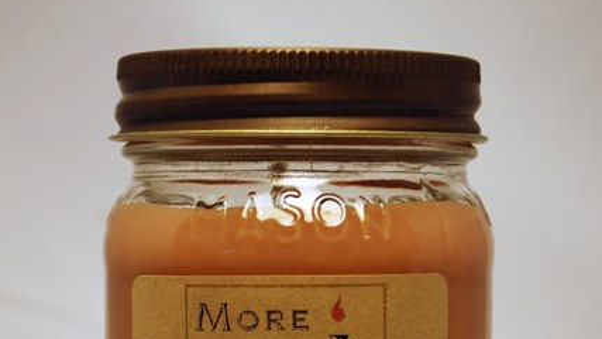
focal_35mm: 130
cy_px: 390
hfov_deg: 16.5
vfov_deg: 9.2
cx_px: 301
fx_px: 2071
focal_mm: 55
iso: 200
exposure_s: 1/125
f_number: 5.6
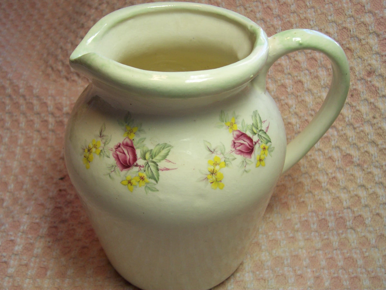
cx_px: 193
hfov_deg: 50.1
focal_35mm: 37
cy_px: 145
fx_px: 413
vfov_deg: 38.7
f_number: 2.8
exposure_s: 1/90
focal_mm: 5.6
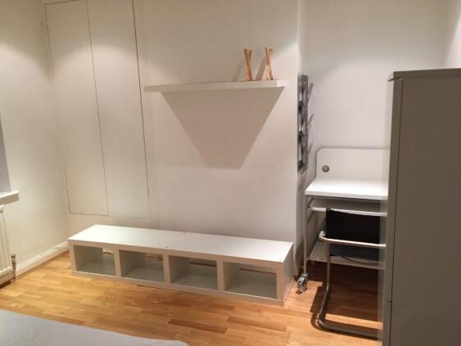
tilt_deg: -10.9
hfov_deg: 59.9
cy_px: 178
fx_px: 400
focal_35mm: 30
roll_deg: +2.0
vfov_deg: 46.8
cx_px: 226
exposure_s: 1/30
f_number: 2.2
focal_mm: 4.15
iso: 125
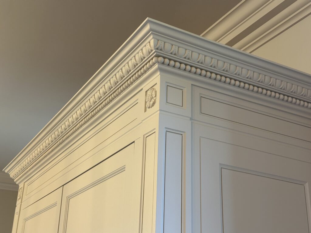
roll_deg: -1.5
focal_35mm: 48
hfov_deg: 39.7
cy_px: 116
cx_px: 156
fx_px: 431
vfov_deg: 30.3
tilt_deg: +22.2
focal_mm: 6.86
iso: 125
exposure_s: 1/50
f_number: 1.78
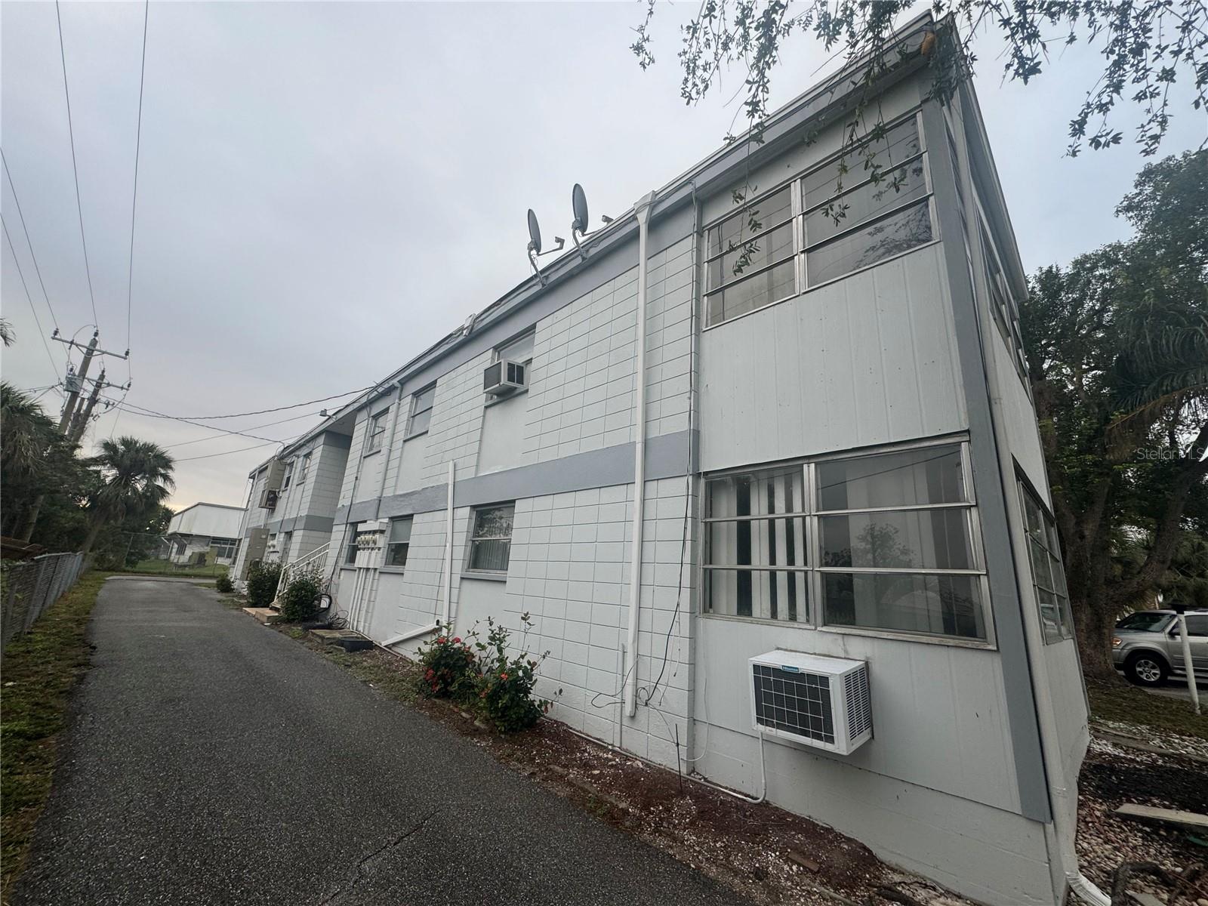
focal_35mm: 14
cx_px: 604
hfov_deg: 102.1
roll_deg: -5.3
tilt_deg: +14.7
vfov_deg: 85.7
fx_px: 489
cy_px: 453
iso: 40
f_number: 2.2
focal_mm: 2.22
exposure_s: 1/99
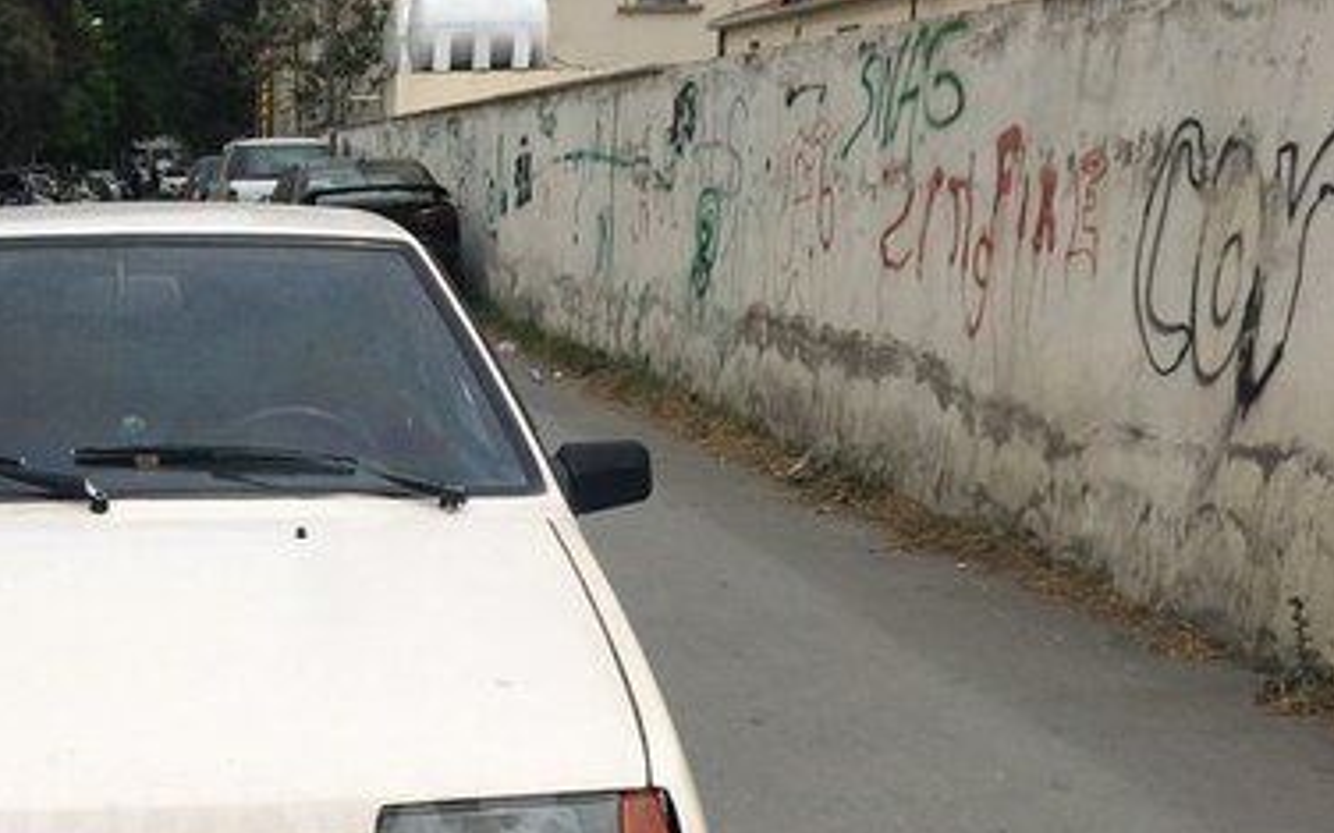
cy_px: 842
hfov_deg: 35.8
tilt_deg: -19.3
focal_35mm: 54
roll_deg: +0.2
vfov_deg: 23.0
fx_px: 1963
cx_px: 195
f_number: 2.2
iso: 25
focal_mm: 4.15
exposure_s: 1/1876
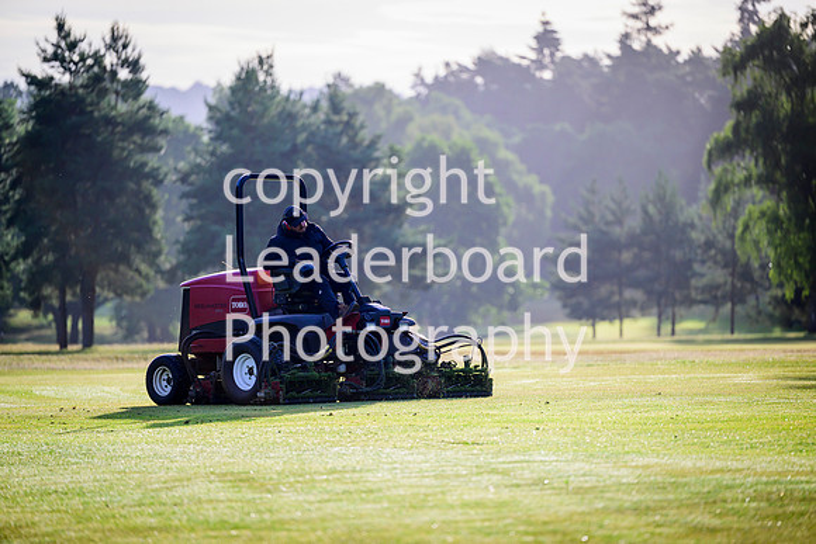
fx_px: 4534
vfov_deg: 6.9
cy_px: 272
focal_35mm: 200
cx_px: 408
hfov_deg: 10.3
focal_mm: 200
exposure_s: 1/3200
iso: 500
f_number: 2.8
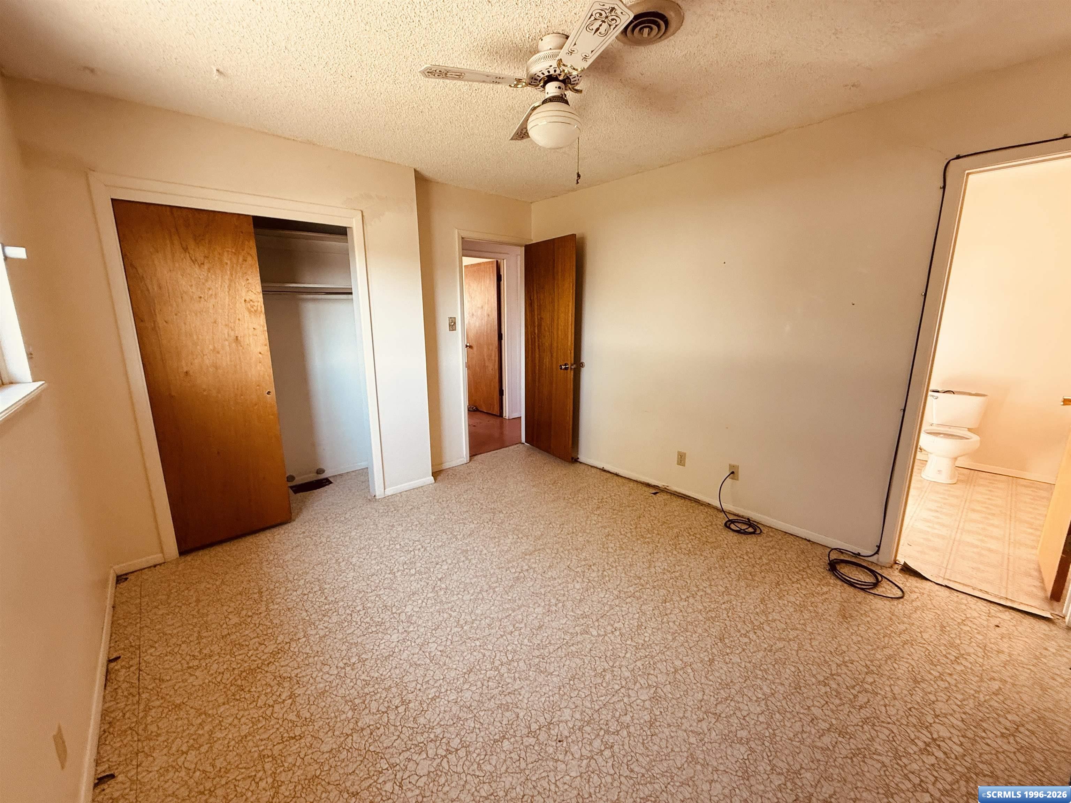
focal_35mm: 14
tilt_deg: -10.6
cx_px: 536
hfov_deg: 102.1
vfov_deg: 85.7
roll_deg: +1.2
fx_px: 433
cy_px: 402
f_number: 2.2
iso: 250
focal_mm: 2.22
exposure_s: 1/99
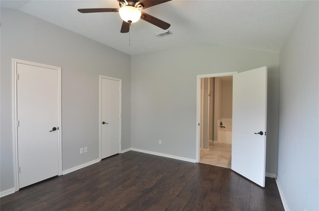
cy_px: 106
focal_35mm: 16
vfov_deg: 71.8
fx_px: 146
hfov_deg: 95.1
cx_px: 160
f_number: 8
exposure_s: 1/25
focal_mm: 11
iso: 800
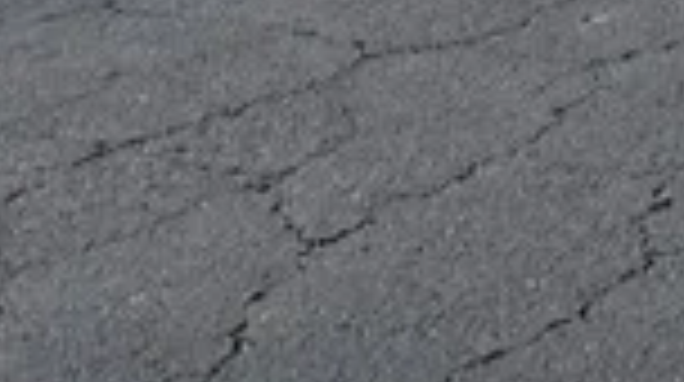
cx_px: 1395
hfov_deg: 9.5
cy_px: -1144
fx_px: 3840
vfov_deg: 5.1
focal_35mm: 212
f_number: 14
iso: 100
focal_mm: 30
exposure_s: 1/60
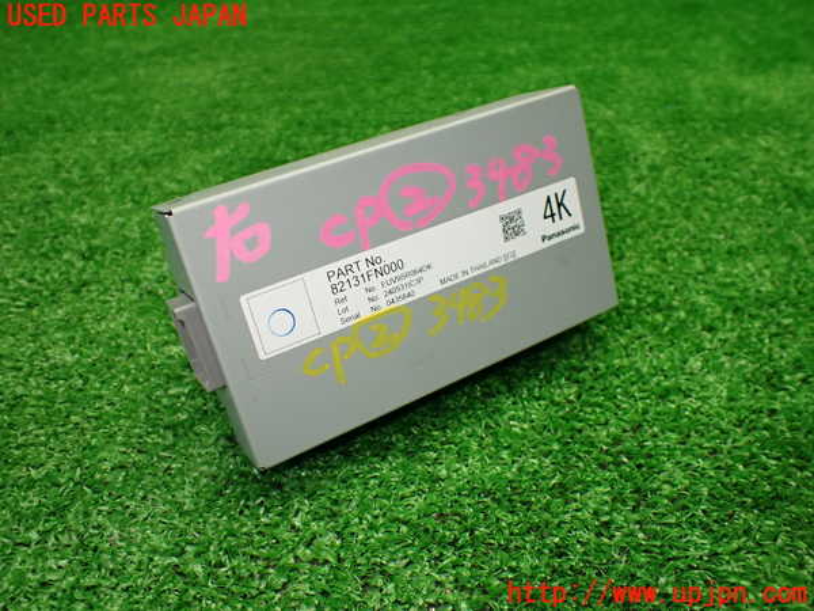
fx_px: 705
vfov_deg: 46.8
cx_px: 407
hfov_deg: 60.0
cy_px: 306
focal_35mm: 30
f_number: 2.3
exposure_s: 1/125
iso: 320
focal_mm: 5.4
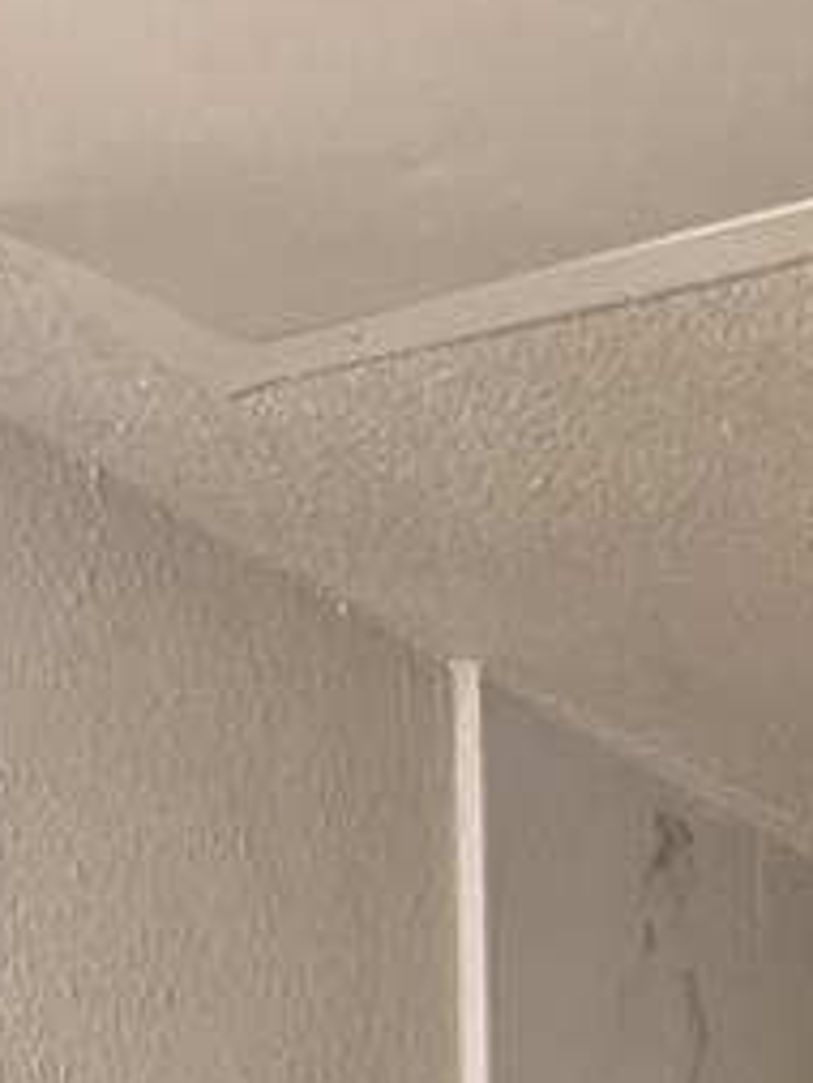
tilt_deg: -6.5
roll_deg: +2.4
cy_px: 2847
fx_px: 4944
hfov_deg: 9.4
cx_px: 556
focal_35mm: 158
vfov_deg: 10.3
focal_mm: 5.7
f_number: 1.5
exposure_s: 1/60
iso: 160
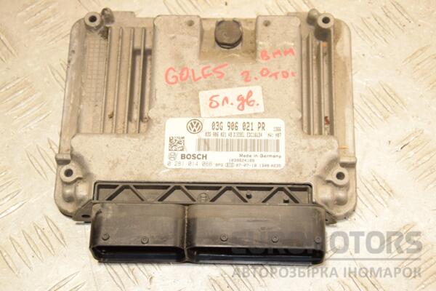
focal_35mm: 75
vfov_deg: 18.2
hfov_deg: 27.0
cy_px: 146
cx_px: 218
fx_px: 908
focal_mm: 50
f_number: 6.3
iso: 800
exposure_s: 1/200
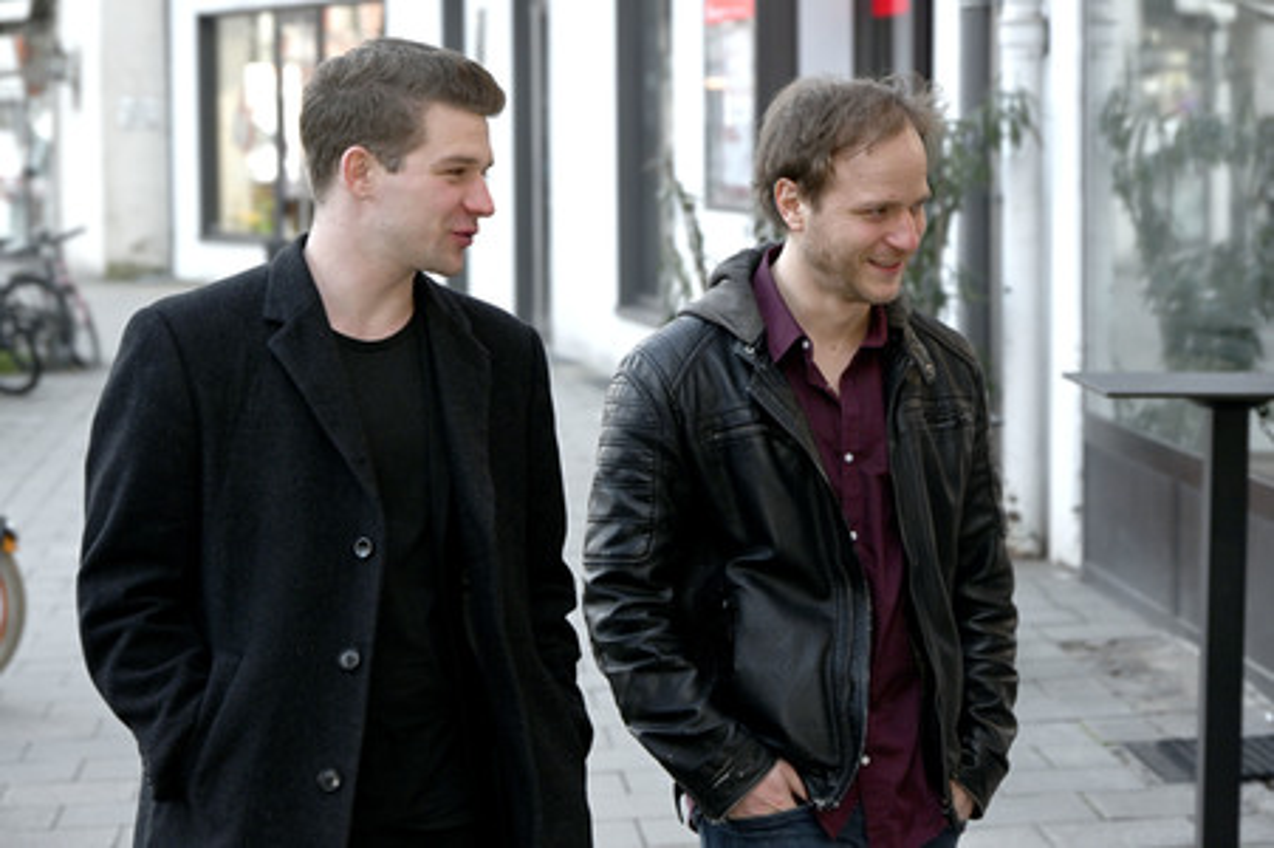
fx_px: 3430
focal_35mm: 97
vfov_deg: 14.1
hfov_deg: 21.0
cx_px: 637
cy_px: 424
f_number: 6.3
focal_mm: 97
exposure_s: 1/125
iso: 800
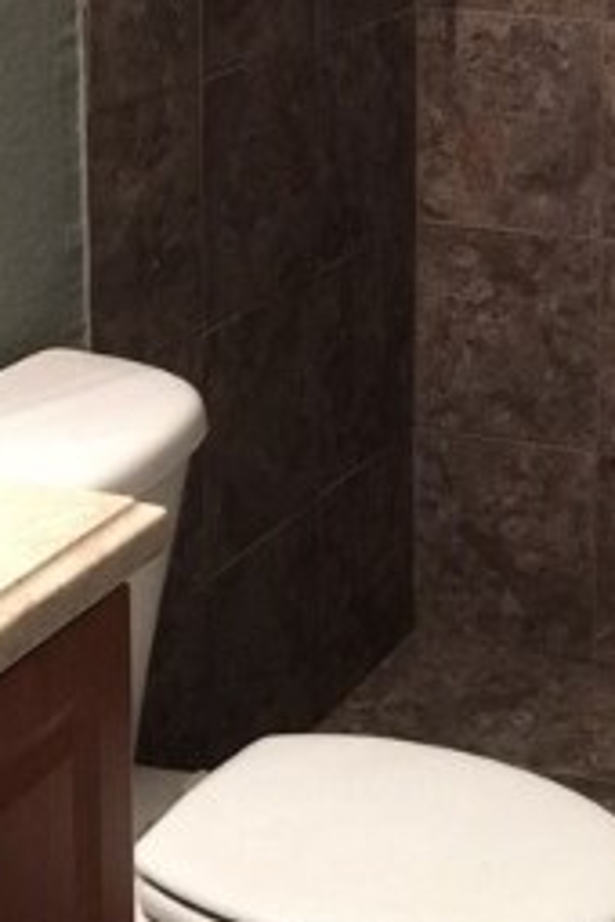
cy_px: -7
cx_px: 510
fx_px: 2332
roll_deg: -0.6
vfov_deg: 21.6
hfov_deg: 14.9
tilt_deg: -8.4
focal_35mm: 91
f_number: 2.2
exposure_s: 1/10
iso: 125
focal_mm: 4.15
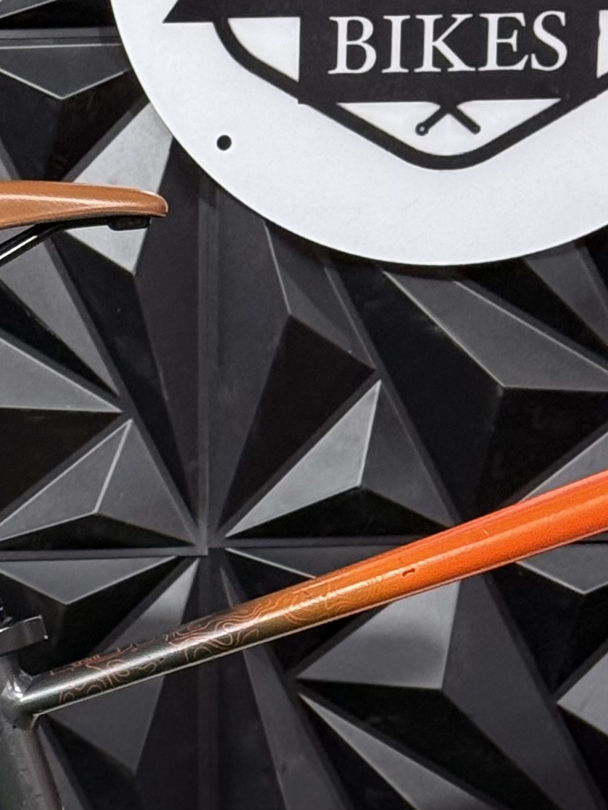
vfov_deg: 11.3
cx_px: -322
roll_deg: +0.1
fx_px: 4052
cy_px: 832
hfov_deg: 8.4
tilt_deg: -9.1
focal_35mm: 173
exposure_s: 1/60
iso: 160
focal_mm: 6.76
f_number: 1.78
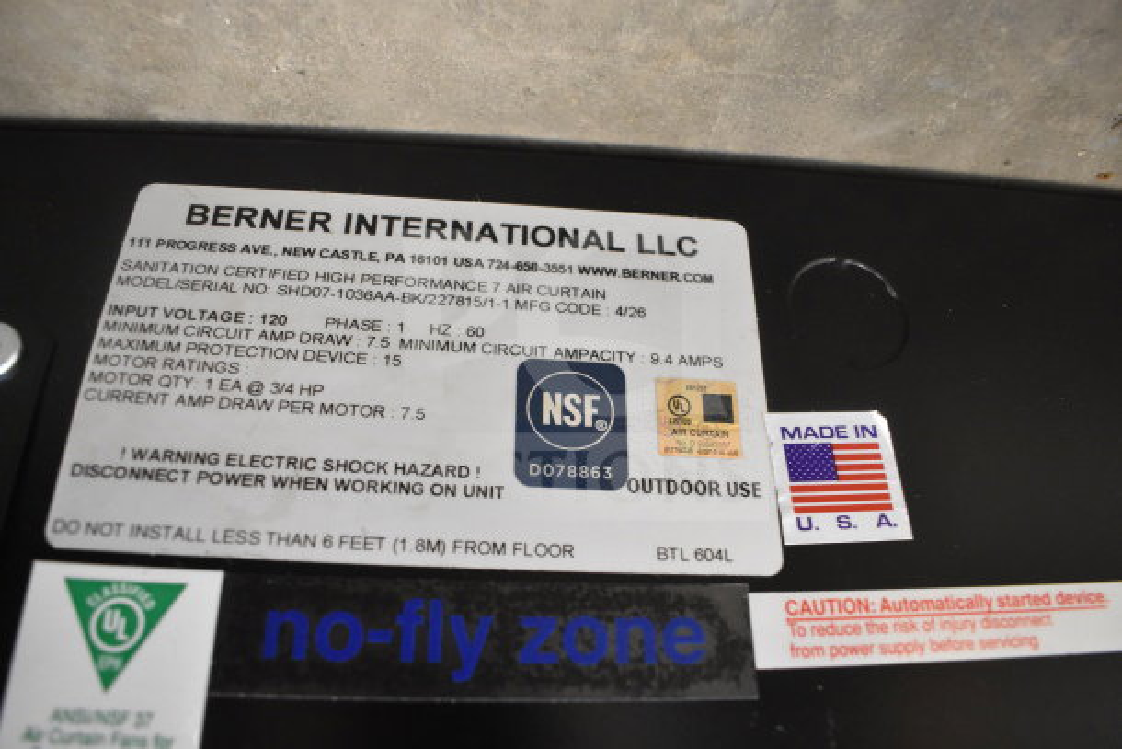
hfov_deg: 67.4
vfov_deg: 48.0
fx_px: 842
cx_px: 561
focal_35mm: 27
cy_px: 374
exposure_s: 1/30
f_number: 3.5
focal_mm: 18
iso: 2800
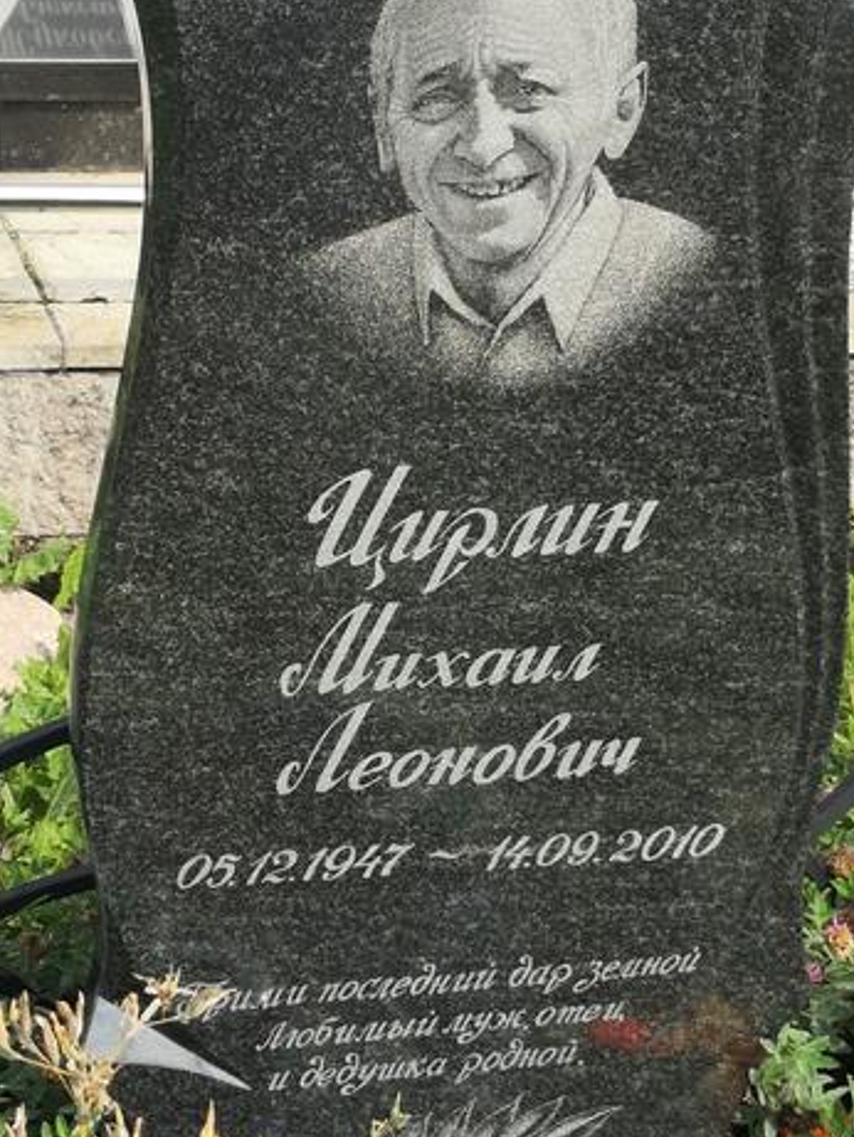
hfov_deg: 18.0
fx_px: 2696
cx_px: 417
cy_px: 585
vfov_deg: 23.8
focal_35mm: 82
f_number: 1.6
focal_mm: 3.95
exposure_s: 1/1098
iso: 50
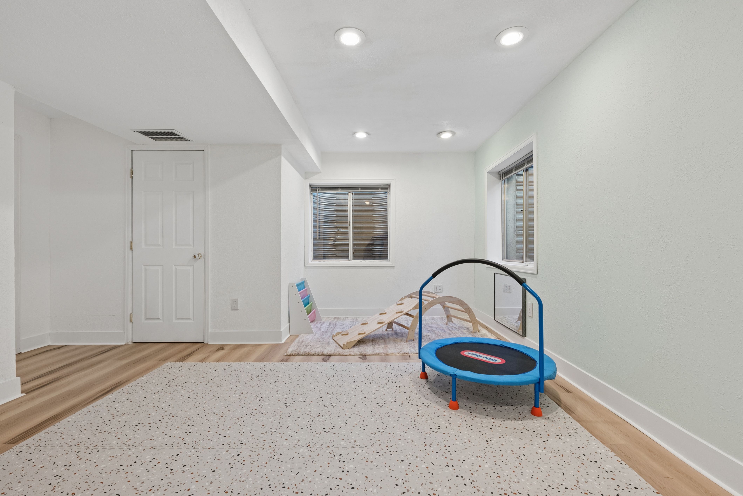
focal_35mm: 15
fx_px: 310
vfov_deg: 77.4
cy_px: 248
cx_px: 372
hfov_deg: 100.4
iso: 500
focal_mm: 15
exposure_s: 1/13
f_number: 9
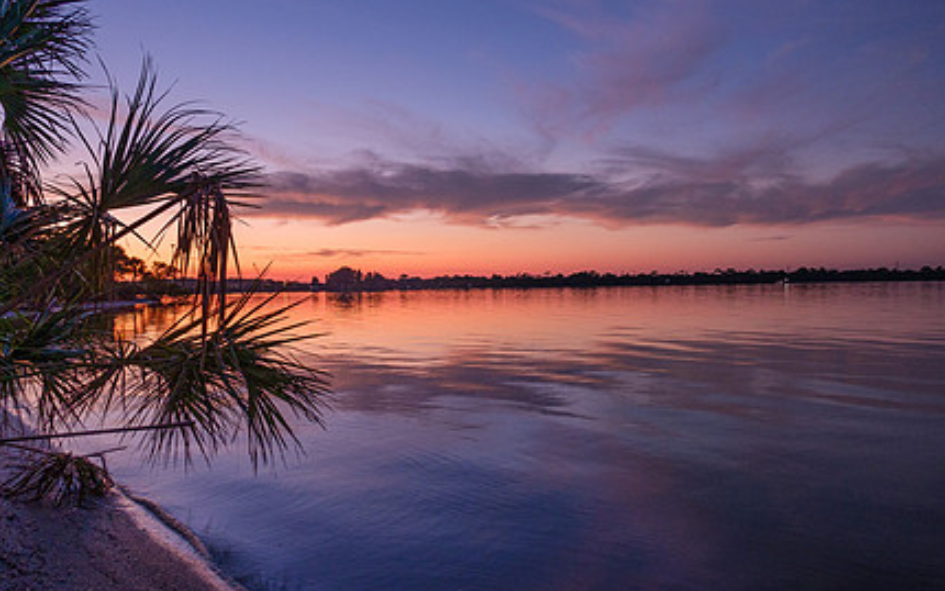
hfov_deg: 57.5
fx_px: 850
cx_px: 360
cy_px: 300
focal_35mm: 33
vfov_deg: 38.3
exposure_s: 1/10
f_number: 4
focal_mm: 16
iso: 800
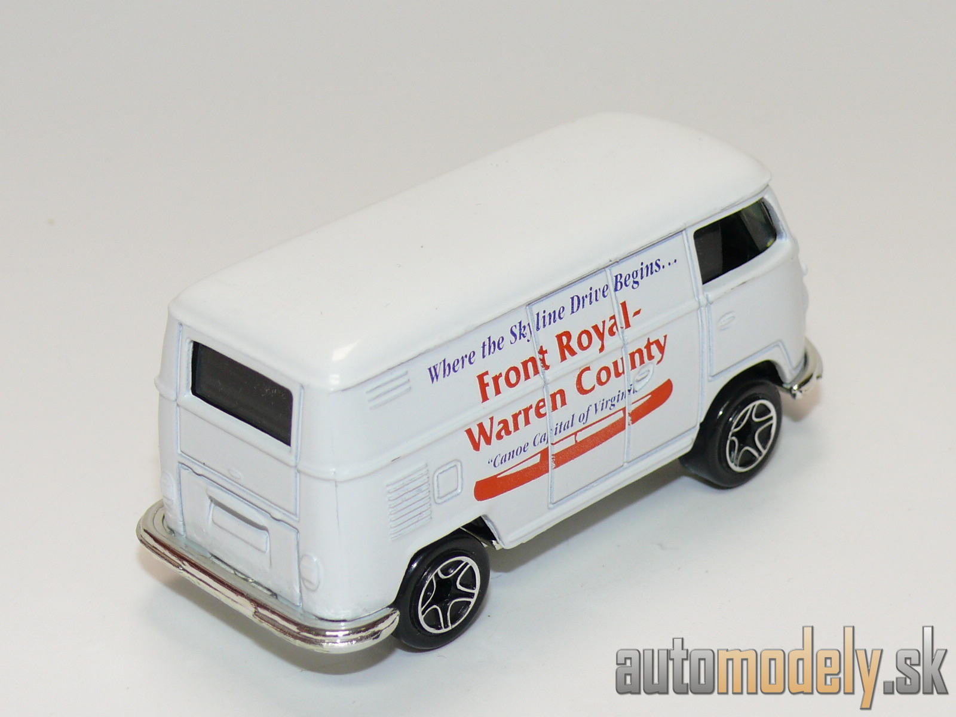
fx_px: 2817
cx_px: 478
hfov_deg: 19.3
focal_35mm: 102
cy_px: 358
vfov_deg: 14.5
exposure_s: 1/30
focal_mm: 13.3
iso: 100
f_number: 4
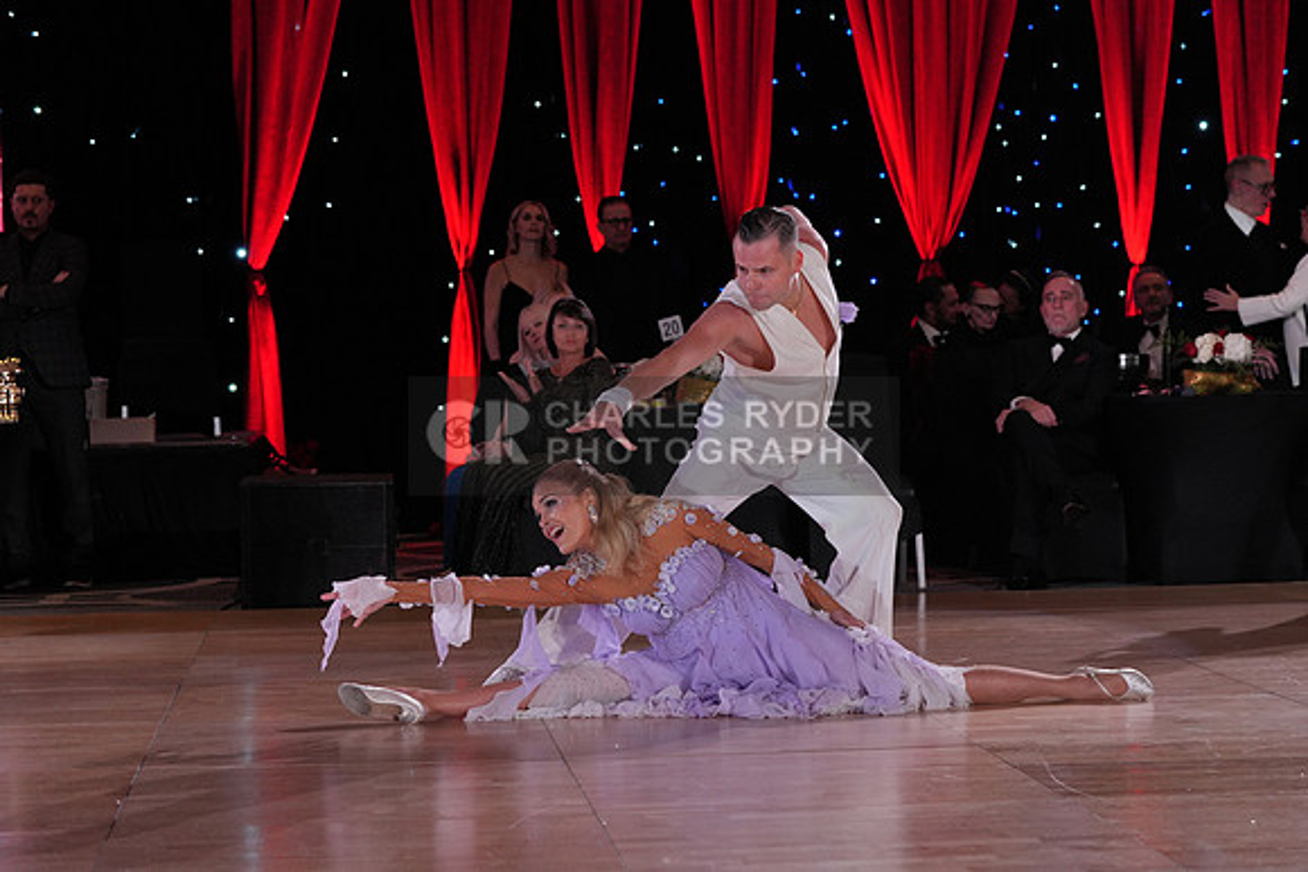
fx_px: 3234
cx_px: 654
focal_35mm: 89
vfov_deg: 15.4
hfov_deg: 22.9
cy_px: 436
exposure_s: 1/400
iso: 1600
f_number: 5
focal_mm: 89
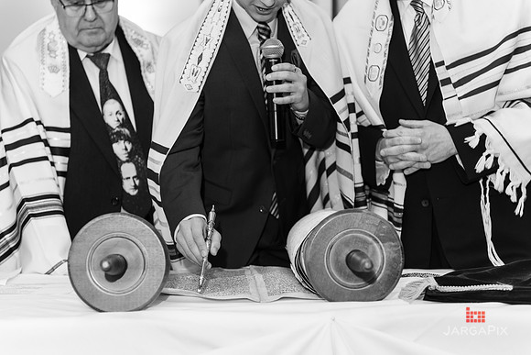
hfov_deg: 28.8
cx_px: 266
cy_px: 178
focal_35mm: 70
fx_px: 1033
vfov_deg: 19.5
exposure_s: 1/125
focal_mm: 70
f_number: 3.2
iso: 1250
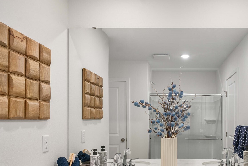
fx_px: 200
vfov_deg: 43.6
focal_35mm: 29
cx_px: 178
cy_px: 124
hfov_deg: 61.0
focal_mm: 19
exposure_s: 1/8
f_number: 7.1
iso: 1000
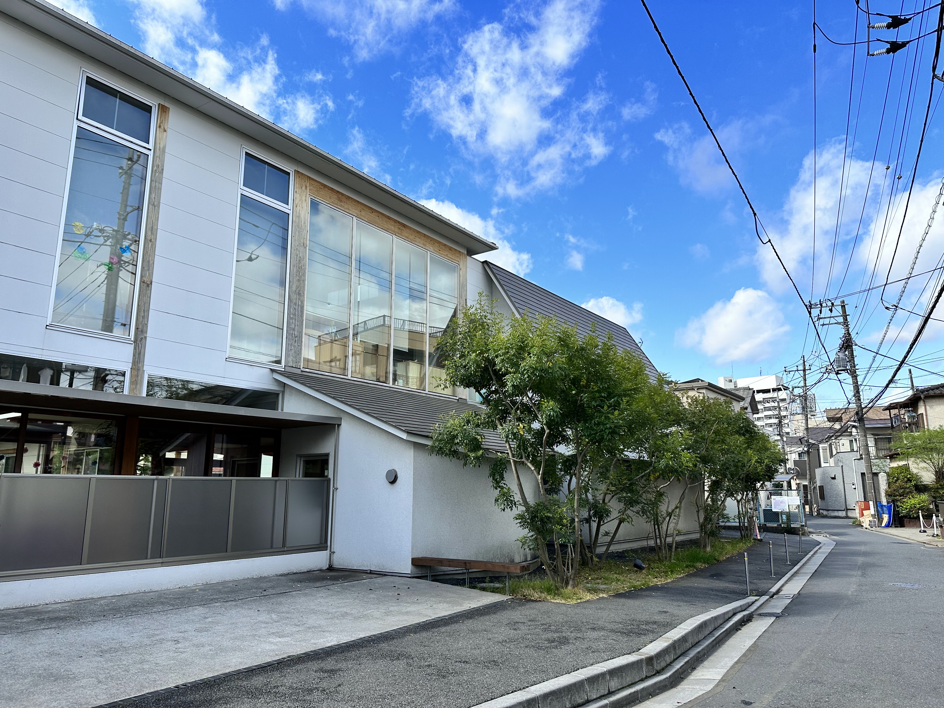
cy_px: 354
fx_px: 654
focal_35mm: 24
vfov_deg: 56.8
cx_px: 472
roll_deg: +0.1
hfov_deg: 71.6
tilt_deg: +10.9
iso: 80
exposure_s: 1/3717
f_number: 1.78
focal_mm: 6.86
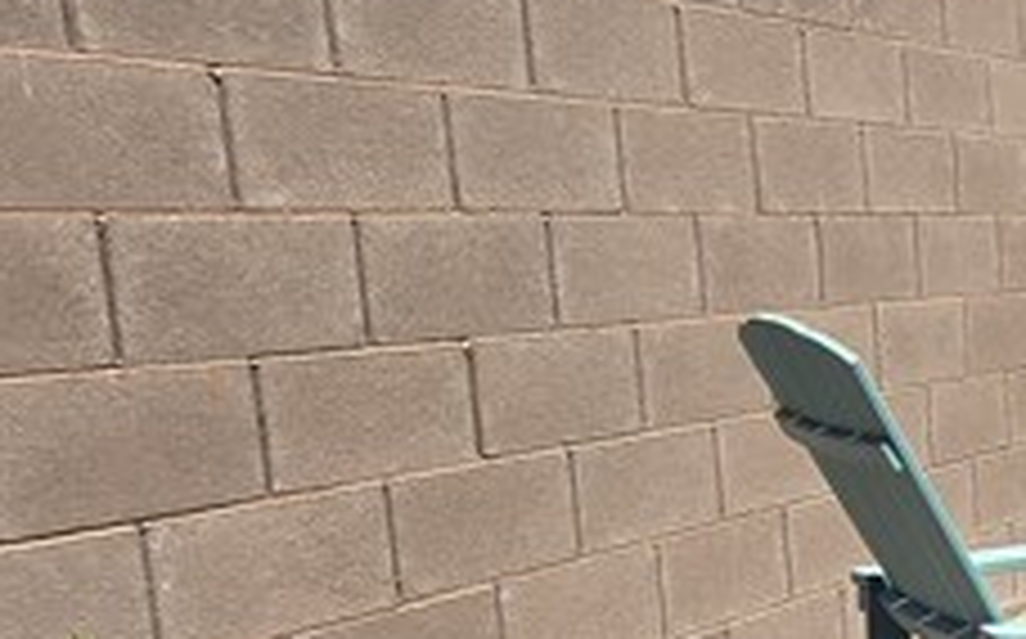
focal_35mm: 62
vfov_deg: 20.7
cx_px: 1791
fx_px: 1732
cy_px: 508
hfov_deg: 22.1
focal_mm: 2.2
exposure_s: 1/1765
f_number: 2.2
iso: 50
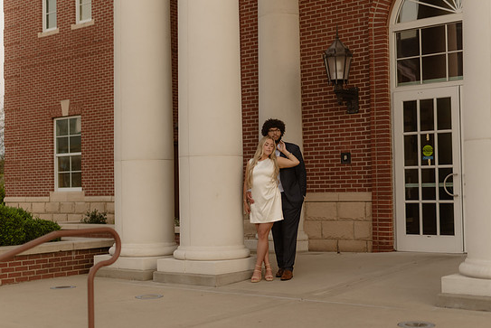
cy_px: 168
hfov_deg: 35.6
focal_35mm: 56
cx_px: 246
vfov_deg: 24.2
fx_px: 764
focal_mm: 50
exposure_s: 1/250
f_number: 1.4
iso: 250
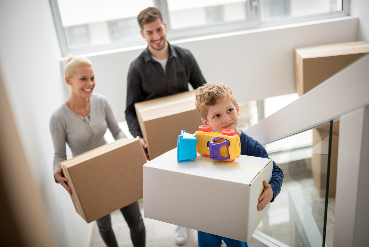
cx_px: 184
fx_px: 359
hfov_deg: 54.4
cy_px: 124
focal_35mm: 35
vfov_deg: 37.9
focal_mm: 35
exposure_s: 1/200
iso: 250
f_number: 1.8
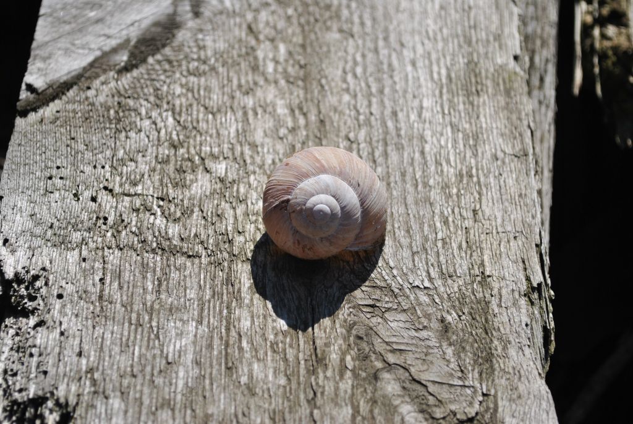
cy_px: 212
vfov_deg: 16.6
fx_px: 1452
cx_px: 316
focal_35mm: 82
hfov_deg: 24.6
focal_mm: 55
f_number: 5.6
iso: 100
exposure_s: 1/800
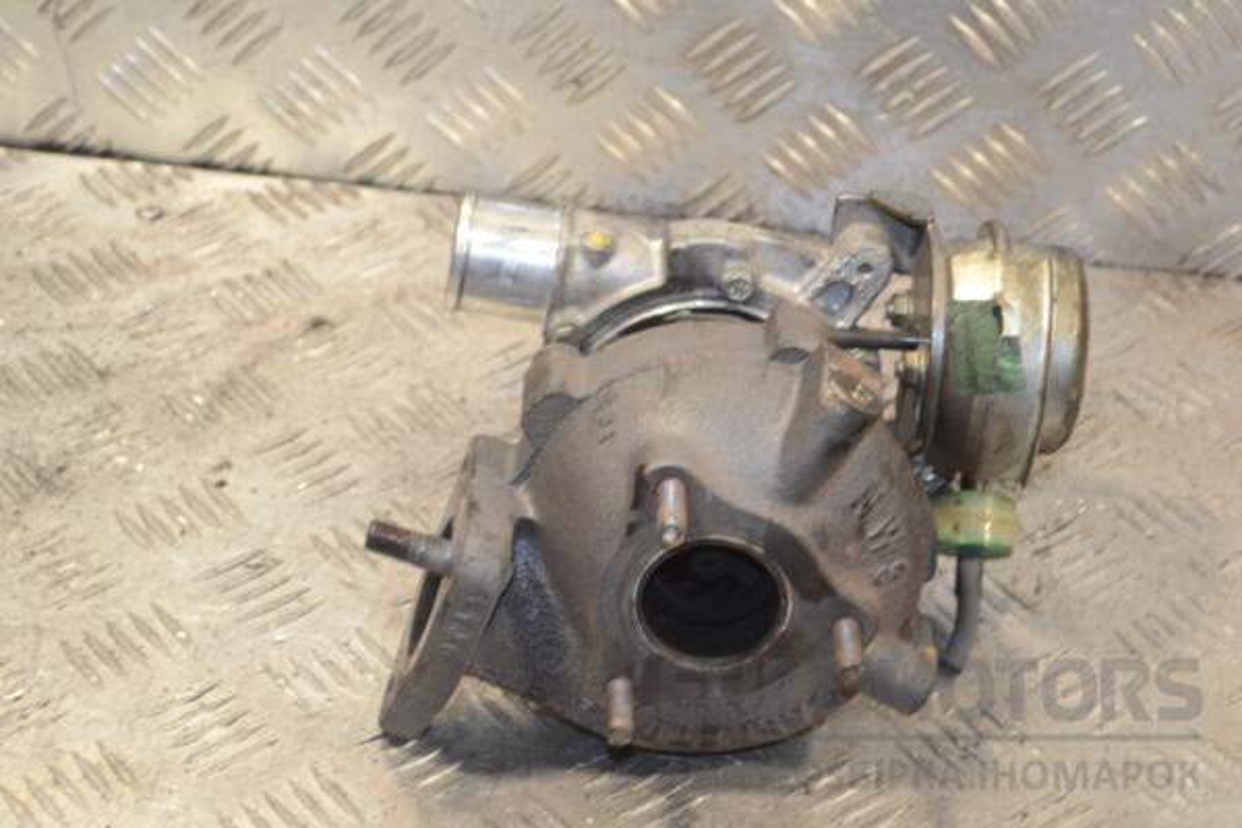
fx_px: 2846
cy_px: 414
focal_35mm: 82
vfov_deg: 16.6
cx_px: 621
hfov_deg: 24.6
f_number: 5.6
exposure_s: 1/60
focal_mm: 55
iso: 560
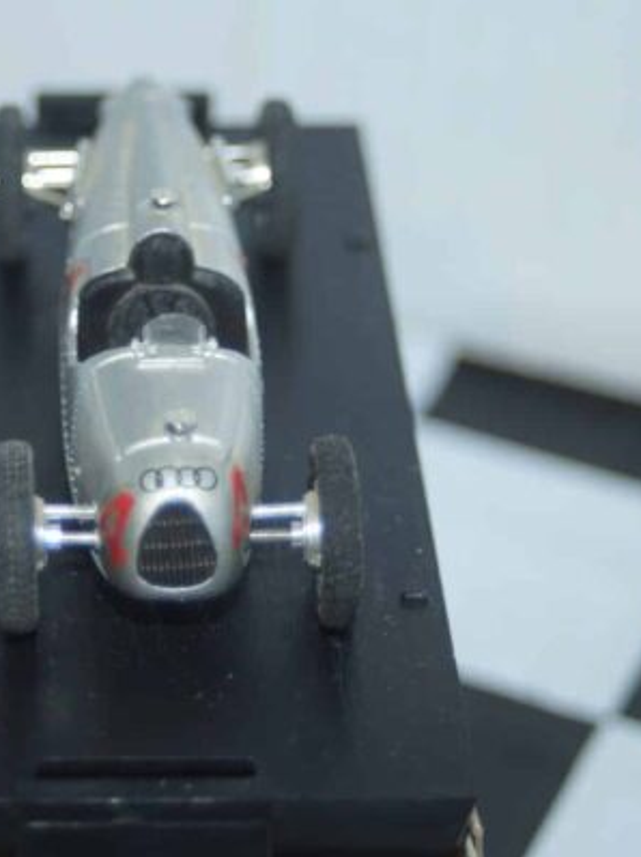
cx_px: 103
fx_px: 2959
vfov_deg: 16.5
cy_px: 428
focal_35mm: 120
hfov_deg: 12.3
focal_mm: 55
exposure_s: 1/160
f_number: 5
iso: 200
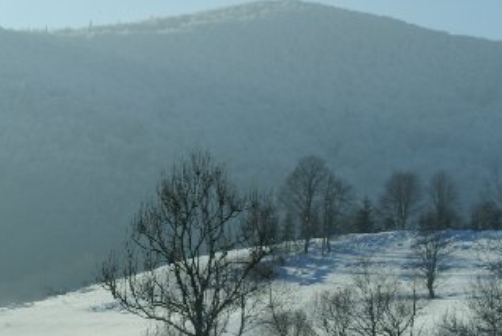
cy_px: 166
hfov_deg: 9.8
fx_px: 2894
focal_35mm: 207
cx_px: -62
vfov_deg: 6.6
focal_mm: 55
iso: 100
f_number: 9
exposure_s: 1/320
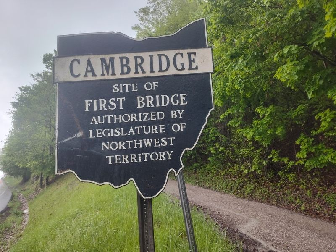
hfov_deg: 73.9
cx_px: 168
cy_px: 126
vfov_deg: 58.9
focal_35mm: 23
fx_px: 223
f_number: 1.8
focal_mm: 5.56
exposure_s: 1/120
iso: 416
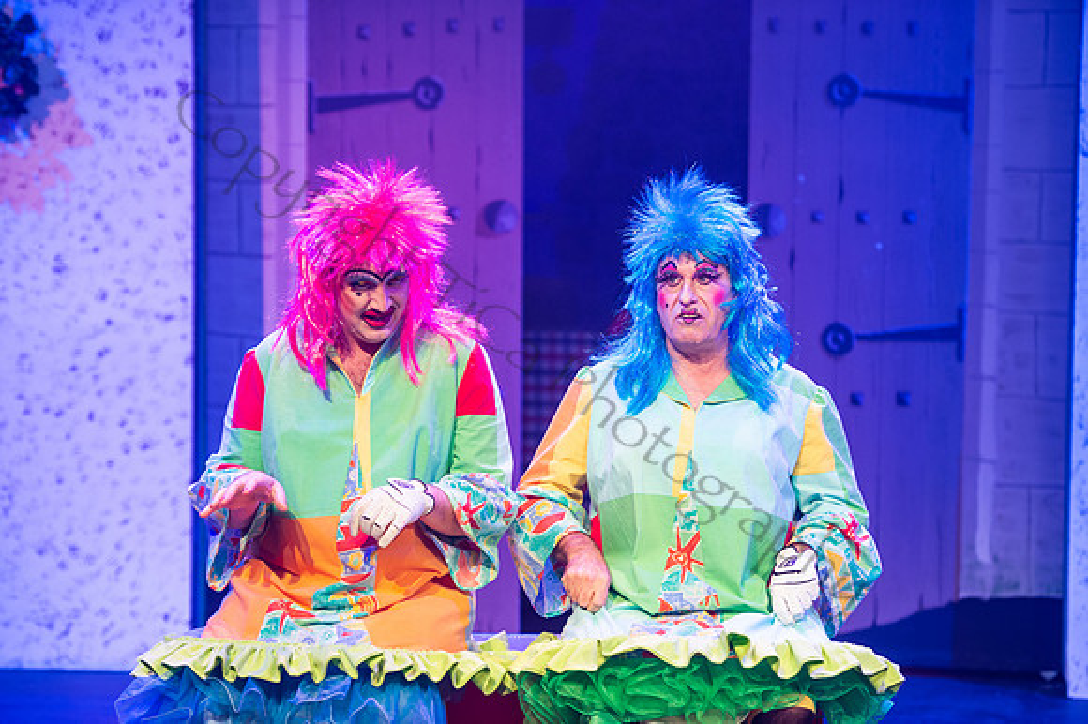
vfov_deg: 12.2
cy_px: 362
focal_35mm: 112
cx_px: 544
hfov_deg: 18.3
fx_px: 3383
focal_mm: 112
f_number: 2.8
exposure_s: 1/160
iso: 1000
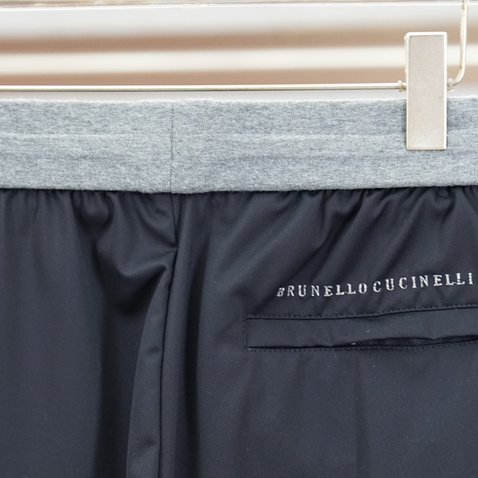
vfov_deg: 11.3
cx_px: 174
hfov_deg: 11.3
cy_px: 237
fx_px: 2422
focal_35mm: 155
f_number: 4
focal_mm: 70
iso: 1600
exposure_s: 1/60
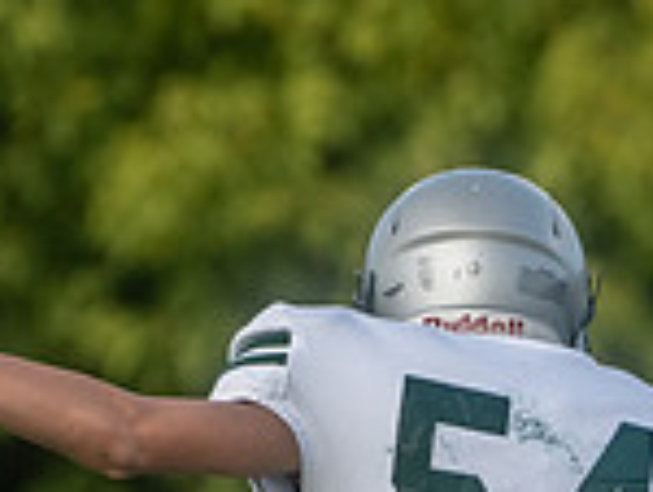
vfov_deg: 0.8
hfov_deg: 1.1
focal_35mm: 1755
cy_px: 790
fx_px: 33160
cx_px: 608
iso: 1250
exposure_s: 1/1250
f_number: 8
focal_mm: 399
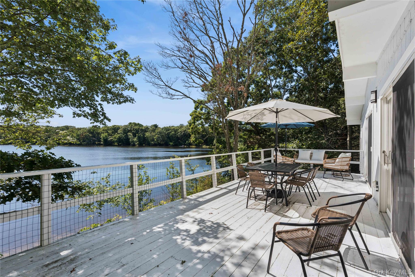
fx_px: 196
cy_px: 138
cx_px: 208
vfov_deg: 70.4
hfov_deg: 93.3
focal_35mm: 17
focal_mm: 17
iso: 100
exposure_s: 1/250
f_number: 10
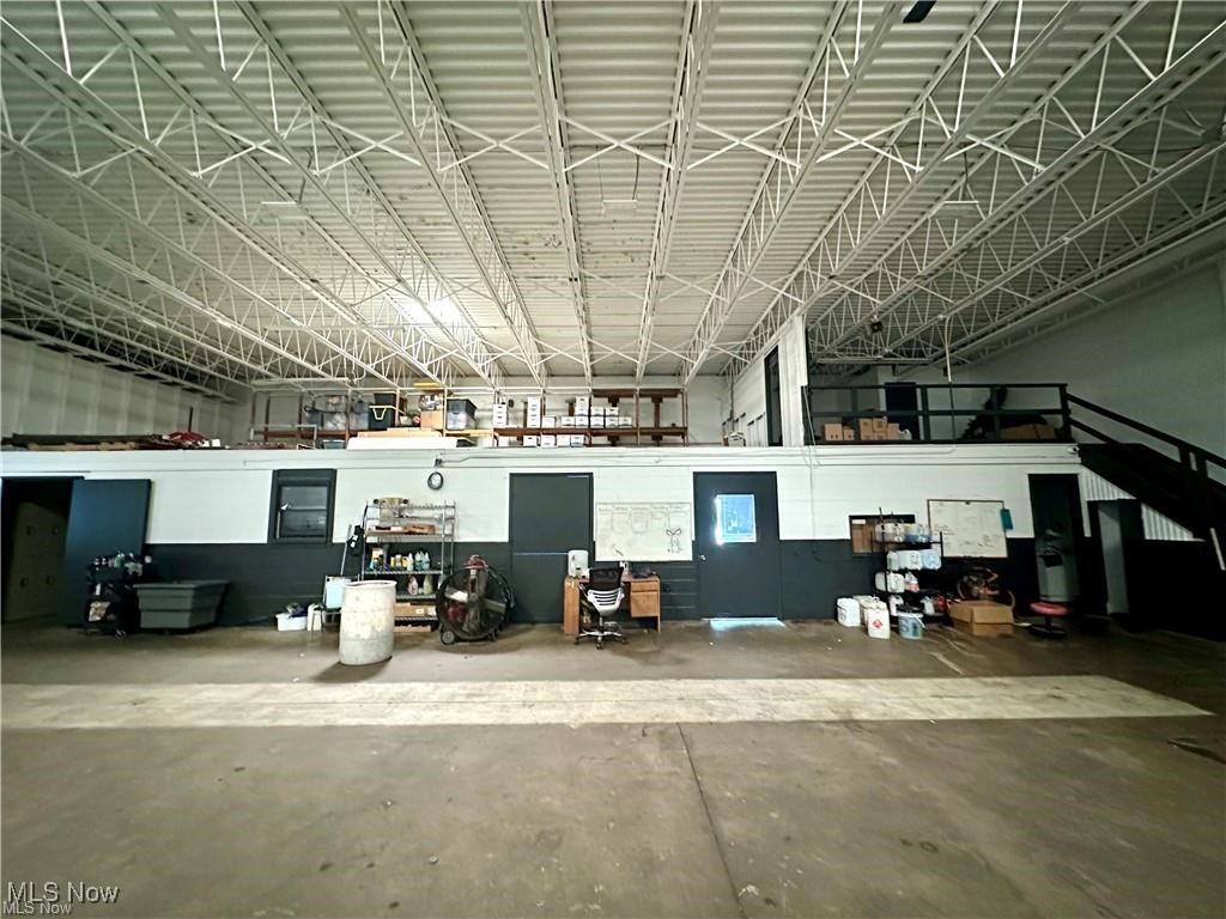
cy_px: 460
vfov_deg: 85.7
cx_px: 613
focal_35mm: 14
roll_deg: +0.6
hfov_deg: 102.1
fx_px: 496
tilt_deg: +6.1
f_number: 2.2
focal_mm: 2.22
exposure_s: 1/30
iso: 1600
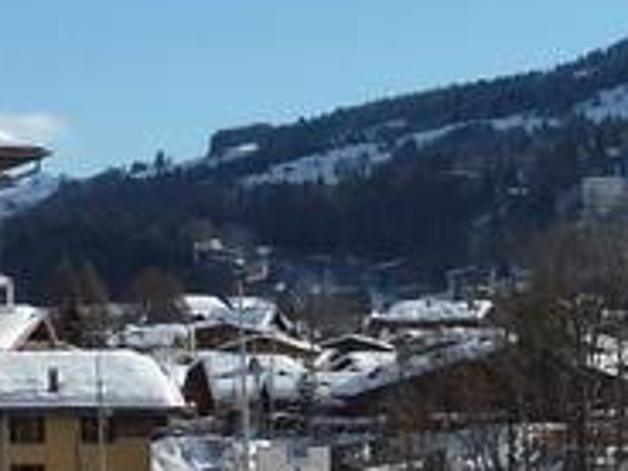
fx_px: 2957
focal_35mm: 163
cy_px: 491
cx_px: 986
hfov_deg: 11.5
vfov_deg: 9.0
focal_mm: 4.1
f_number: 5.6
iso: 80
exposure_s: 1/400
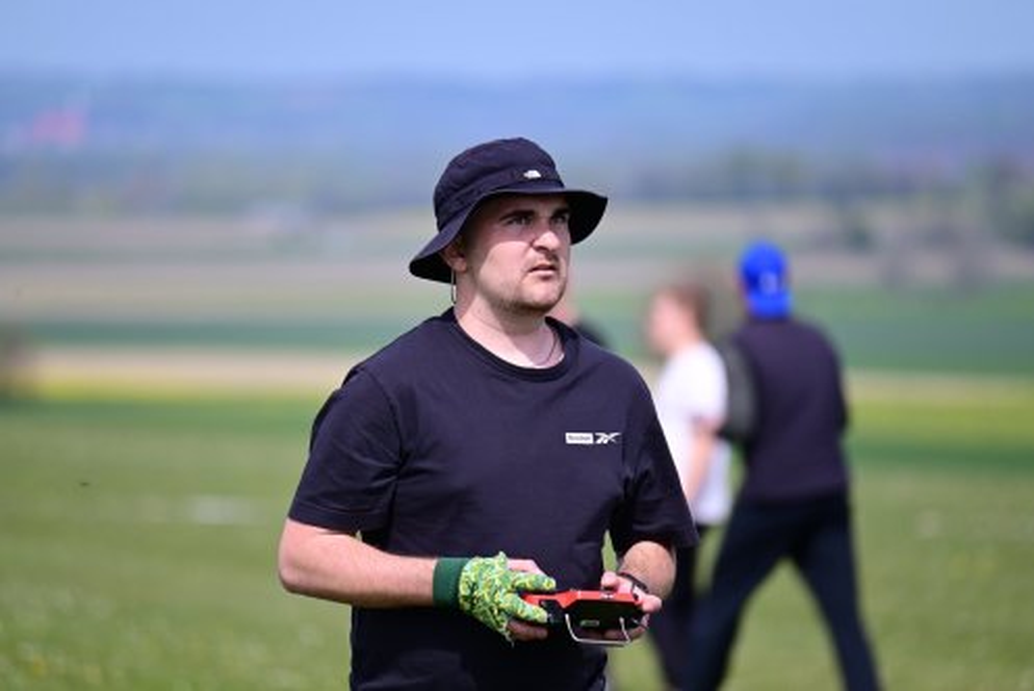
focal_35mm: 400
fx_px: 11495
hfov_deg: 5.2
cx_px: 517
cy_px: 346
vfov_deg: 3.4
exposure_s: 1/1600
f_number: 6.3
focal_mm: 400
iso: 500
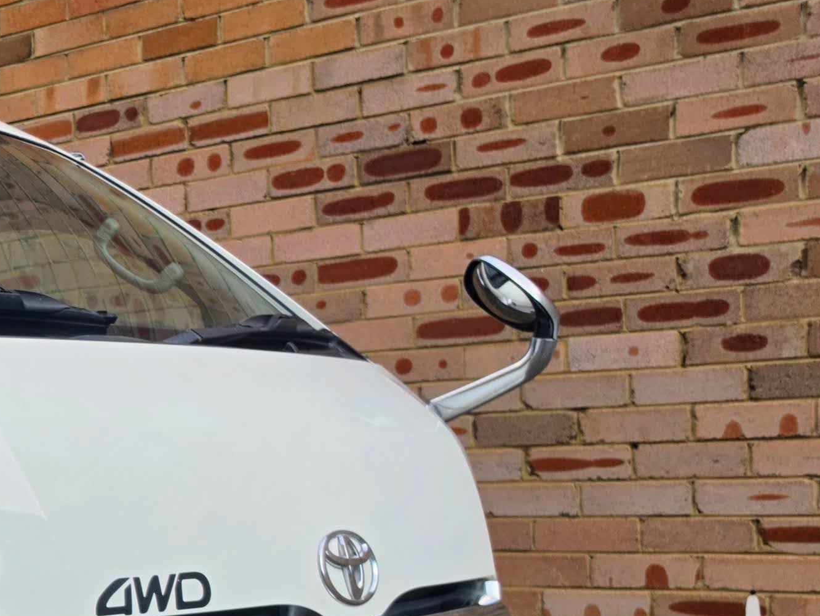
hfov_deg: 23.3
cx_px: -373
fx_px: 1635
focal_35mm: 69
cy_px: 592
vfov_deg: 20.7
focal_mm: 6.5
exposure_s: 1/180
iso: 64
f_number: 1.4
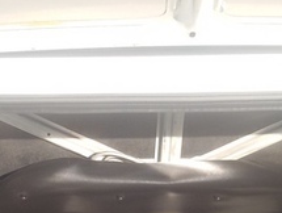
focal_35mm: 95
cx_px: 118
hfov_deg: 20.6
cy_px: 279
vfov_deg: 14.9
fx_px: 775
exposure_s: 1/232
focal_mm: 2.93
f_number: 2.4
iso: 40
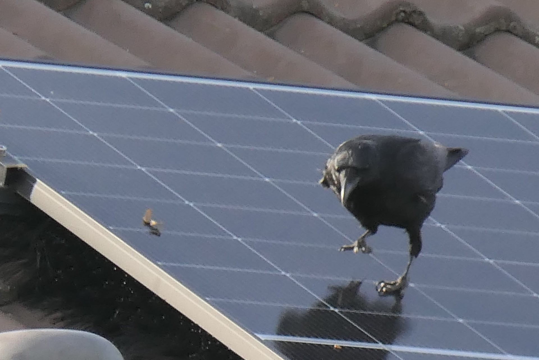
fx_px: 12381
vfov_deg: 1.7
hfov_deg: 2.5
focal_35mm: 827
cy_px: 180
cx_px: 270
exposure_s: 1/800
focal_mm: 176
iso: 400
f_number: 4.5
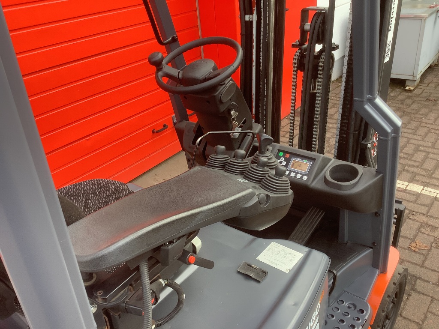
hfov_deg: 58.4
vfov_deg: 45.4
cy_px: 164
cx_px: 220
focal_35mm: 31
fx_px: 393
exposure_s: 1/100
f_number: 2.4
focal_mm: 3.3
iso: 50
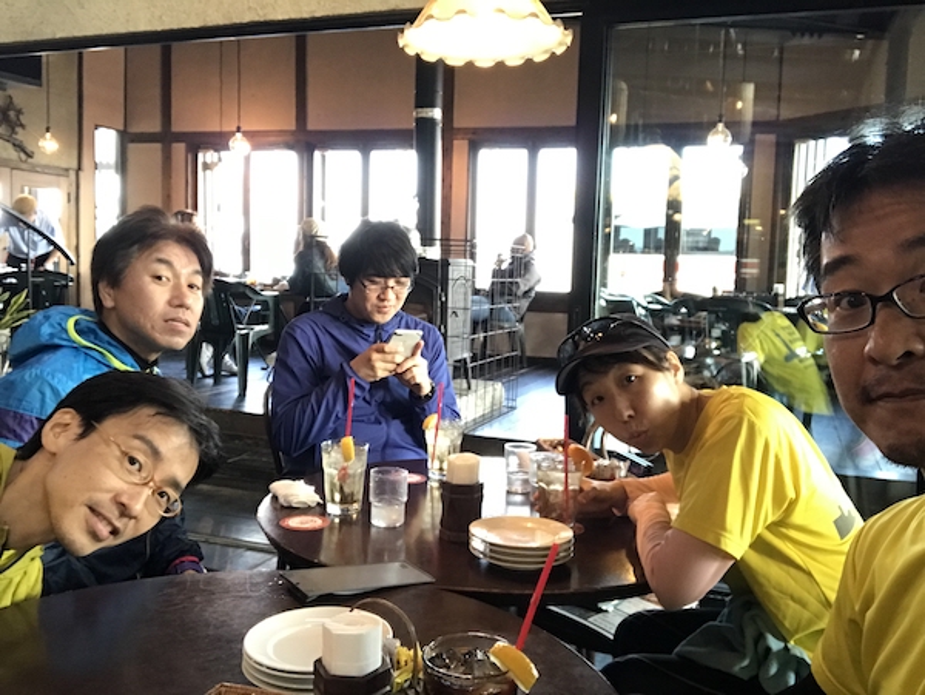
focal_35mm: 32
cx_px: 462
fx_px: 856
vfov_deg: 44.2
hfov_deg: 56.8
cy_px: 348
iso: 160
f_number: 2.2
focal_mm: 2.87
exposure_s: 1/33
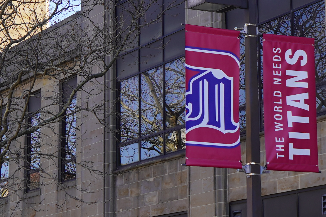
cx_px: 161
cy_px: 32
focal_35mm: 142
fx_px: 1286
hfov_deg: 14.4
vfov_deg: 9.6
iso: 100
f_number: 7.1
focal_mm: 36
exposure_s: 1/100
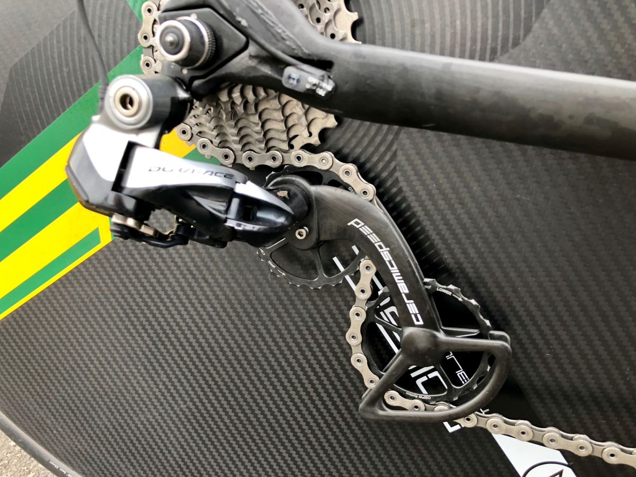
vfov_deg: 49.7
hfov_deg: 63.4
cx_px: 318
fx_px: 514
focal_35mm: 28
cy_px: 238
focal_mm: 3.99
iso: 50
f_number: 1.8
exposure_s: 1/120
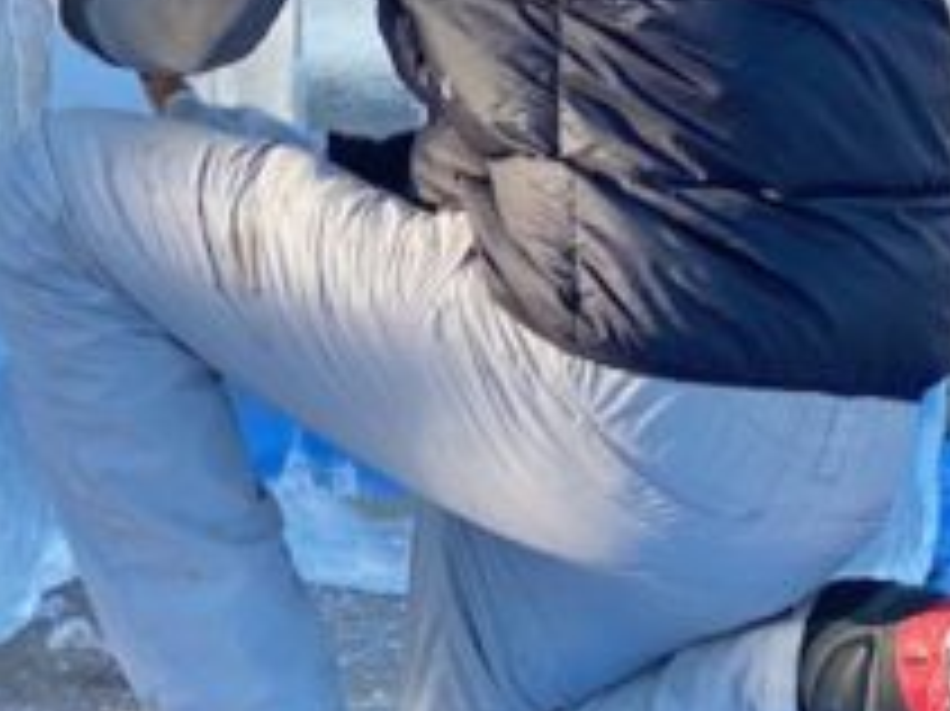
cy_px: -558
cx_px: -153
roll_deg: +4.1
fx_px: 5403
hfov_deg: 9.9
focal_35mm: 197
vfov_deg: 7.3
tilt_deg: -5.1
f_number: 2
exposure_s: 1/592
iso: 20
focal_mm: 6
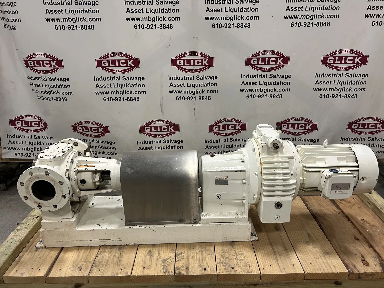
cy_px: 144
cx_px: 192
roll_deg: +1.4
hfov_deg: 67.3
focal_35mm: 26
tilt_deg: -22.5
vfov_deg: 53.1
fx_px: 288
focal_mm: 5.7
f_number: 1.5
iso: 160
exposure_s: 1/60
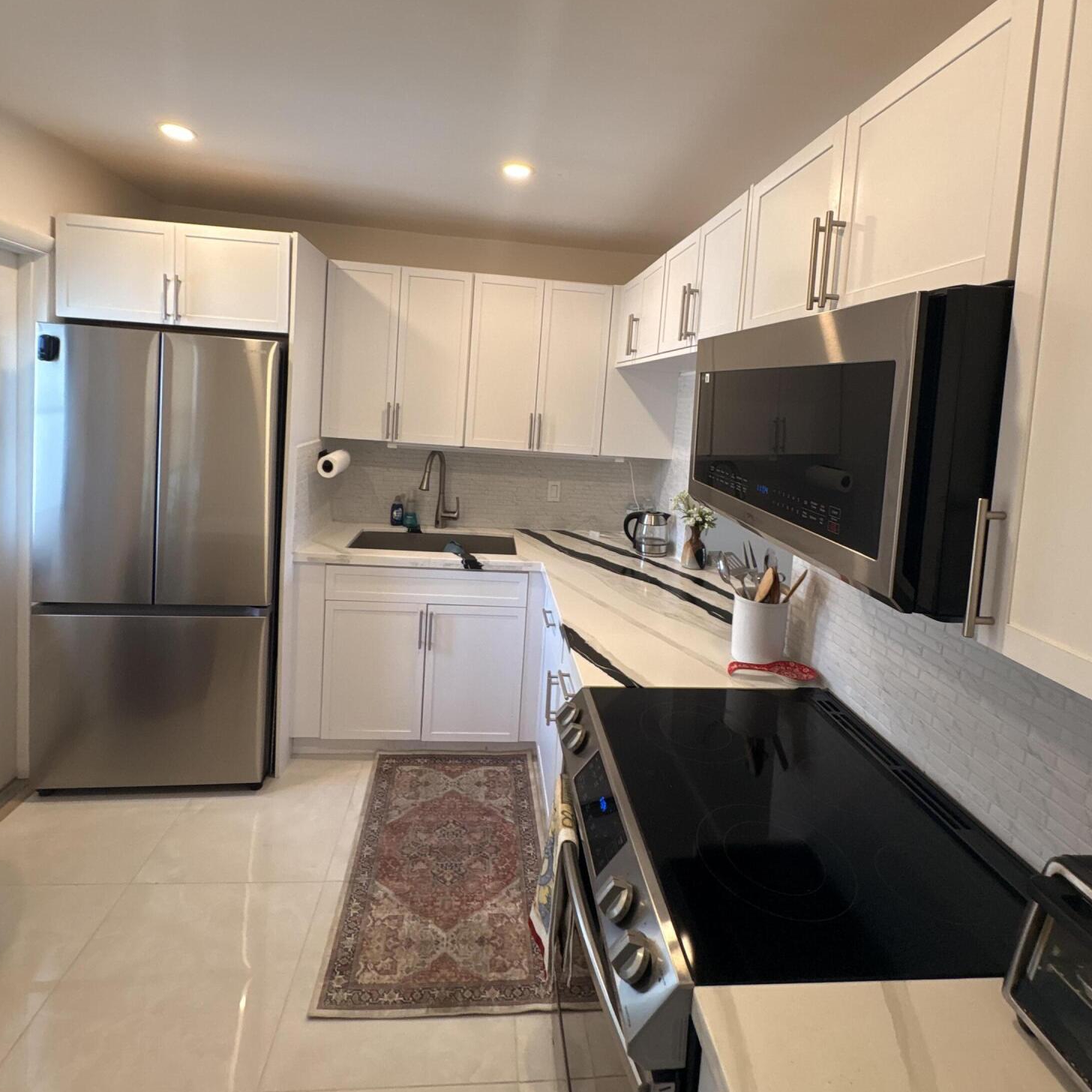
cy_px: 442
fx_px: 607
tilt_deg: -2.0
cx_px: 538
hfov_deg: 84.0
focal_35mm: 17
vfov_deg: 83.1
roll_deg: -4.4
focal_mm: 2.22
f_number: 2.2
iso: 160
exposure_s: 1/120
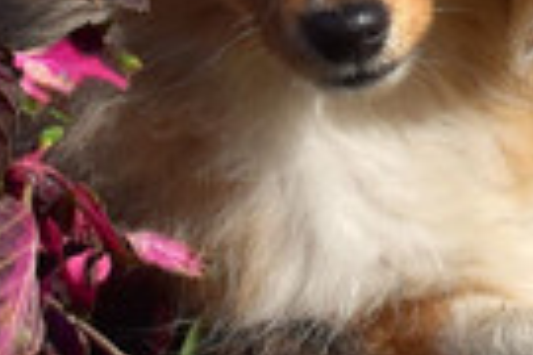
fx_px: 2857
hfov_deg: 10.6
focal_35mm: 193
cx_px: 419
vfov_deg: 7.0
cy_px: -170
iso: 400
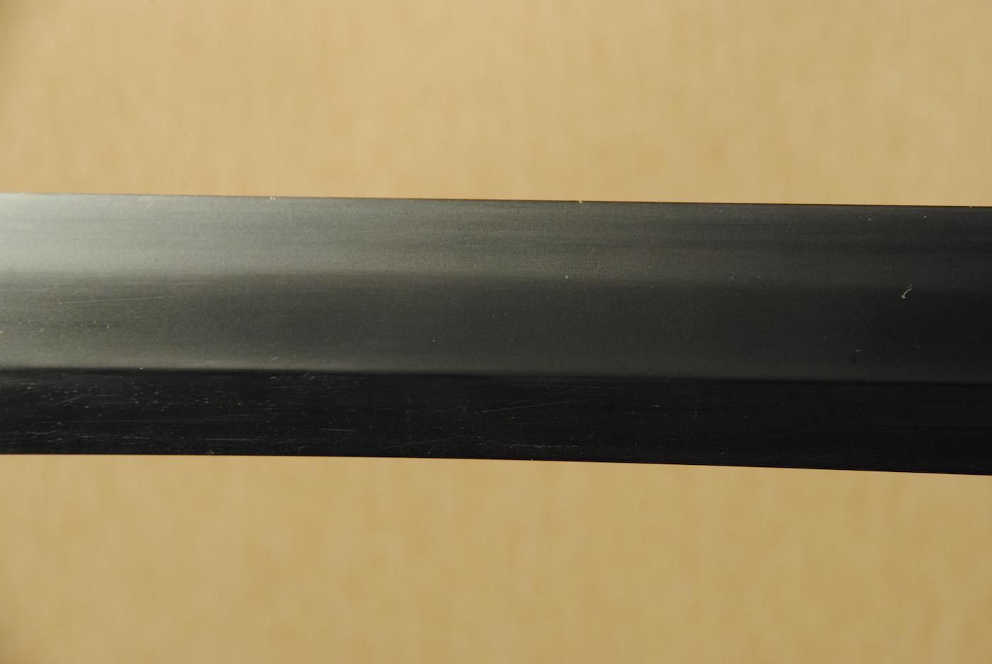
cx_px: 496
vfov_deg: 6.8
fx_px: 5586
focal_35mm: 202
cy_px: 332
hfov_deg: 10.1
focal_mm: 135
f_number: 11
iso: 400
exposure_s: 1/2
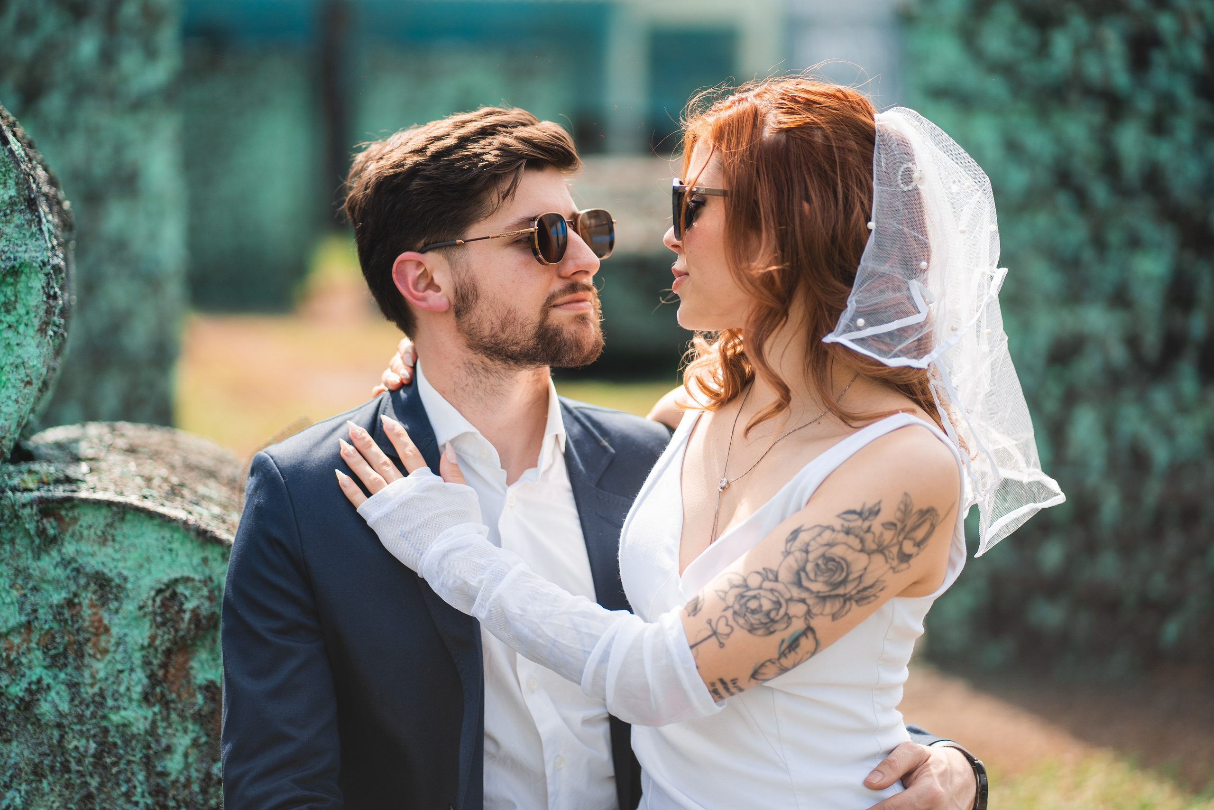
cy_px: 405
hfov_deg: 23.9
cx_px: 607
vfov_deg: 16.1
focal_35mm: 85
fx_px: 2866
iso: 160
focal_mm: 85
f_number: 1.8
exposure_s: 1/1000
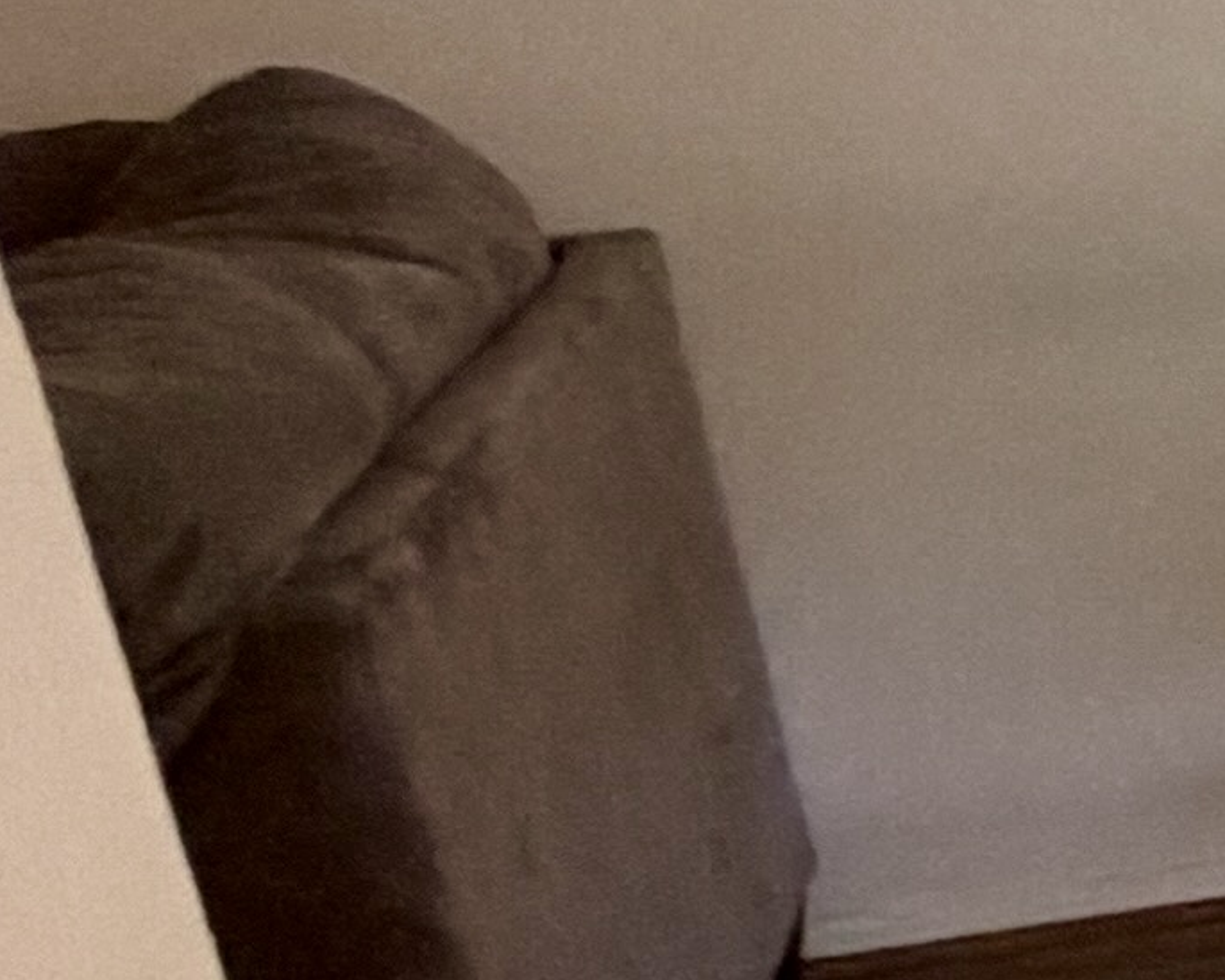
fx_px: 4133
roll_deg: -0.4
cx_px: 4431
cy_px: 667
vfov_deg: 13.5
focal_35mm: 114
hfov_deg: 9.2
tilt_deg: -17.3
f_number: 2.2
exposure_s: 1/120
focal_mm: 2.22
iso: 320
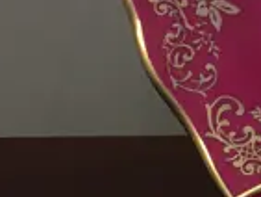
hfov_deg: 8.4
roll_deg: +0.7
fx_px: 1585
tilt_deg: -21.6
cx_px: 696
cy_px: 145
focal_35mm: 210
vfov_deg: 7.1
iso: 32
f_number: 2.2
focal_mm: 4.15
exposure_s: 1/17
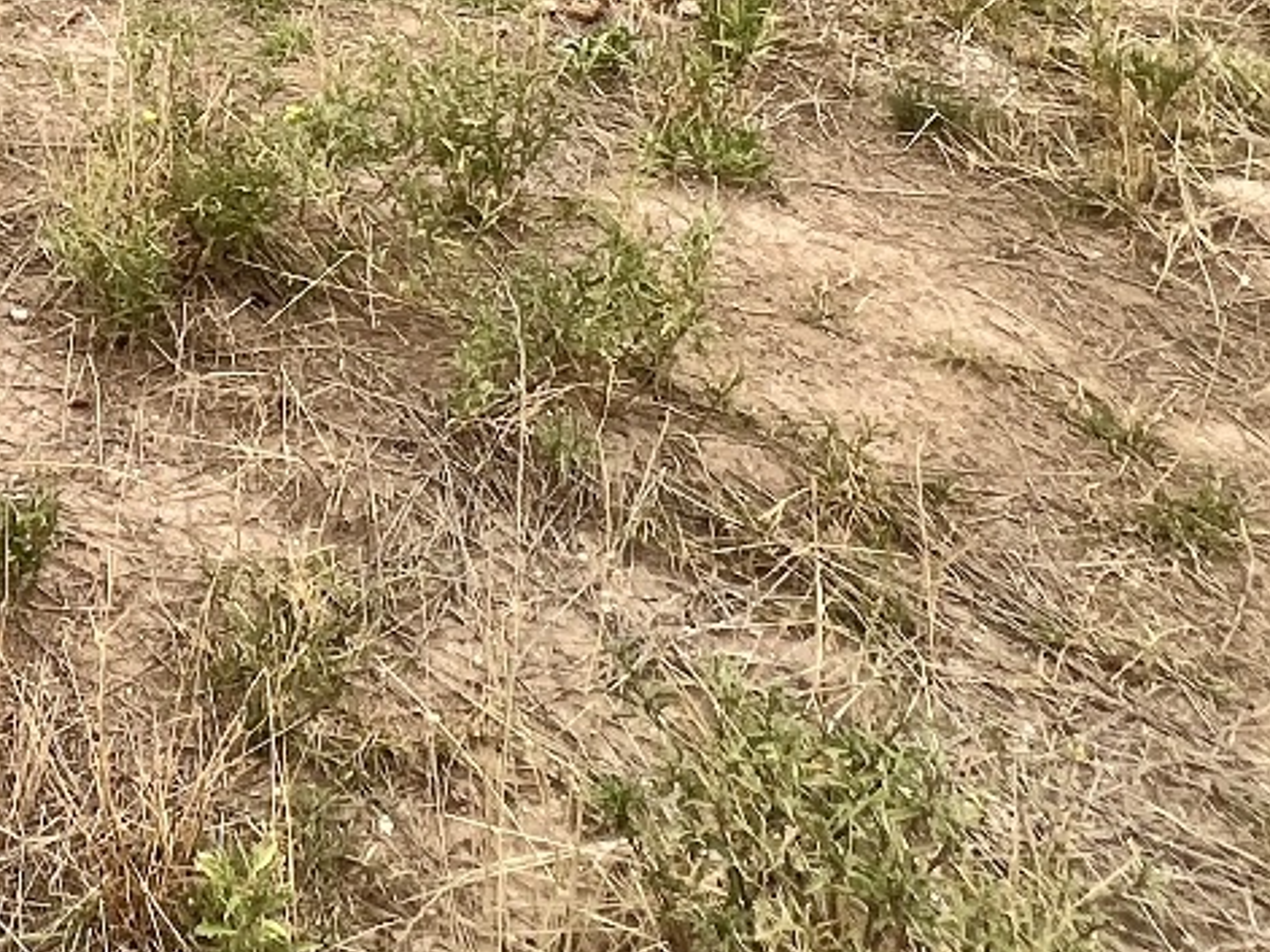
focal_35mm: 53
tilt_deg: -6.2
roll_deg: +0.8
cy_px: -653
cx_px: -348
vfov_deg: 21.0
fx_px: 1944
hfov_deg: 29.6
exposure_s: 1/268
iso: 32
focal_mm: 1.57
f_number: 1.8
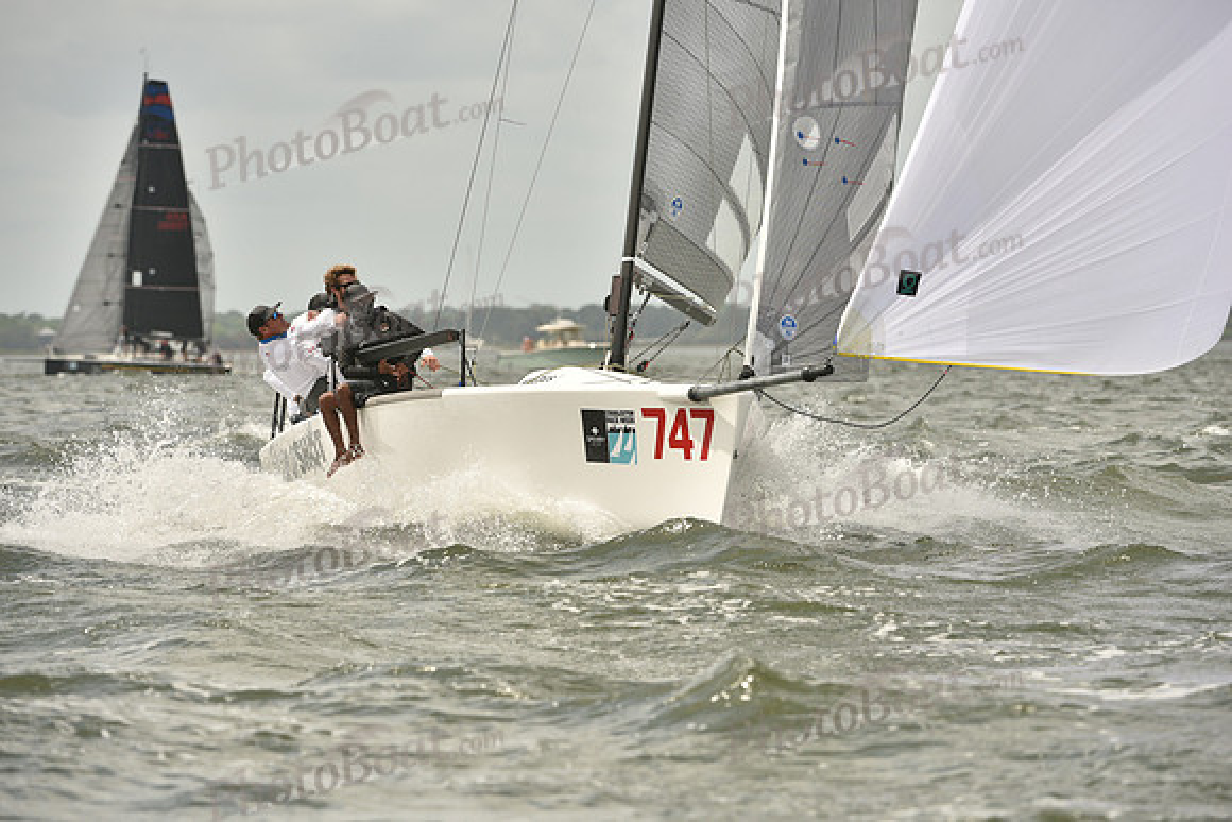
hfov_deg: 6.9
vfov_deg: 4.6
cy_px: 411
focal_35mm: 300
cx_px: 616
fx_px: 10269
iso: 320
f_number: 7.1
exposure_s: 1/1250
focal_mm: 300
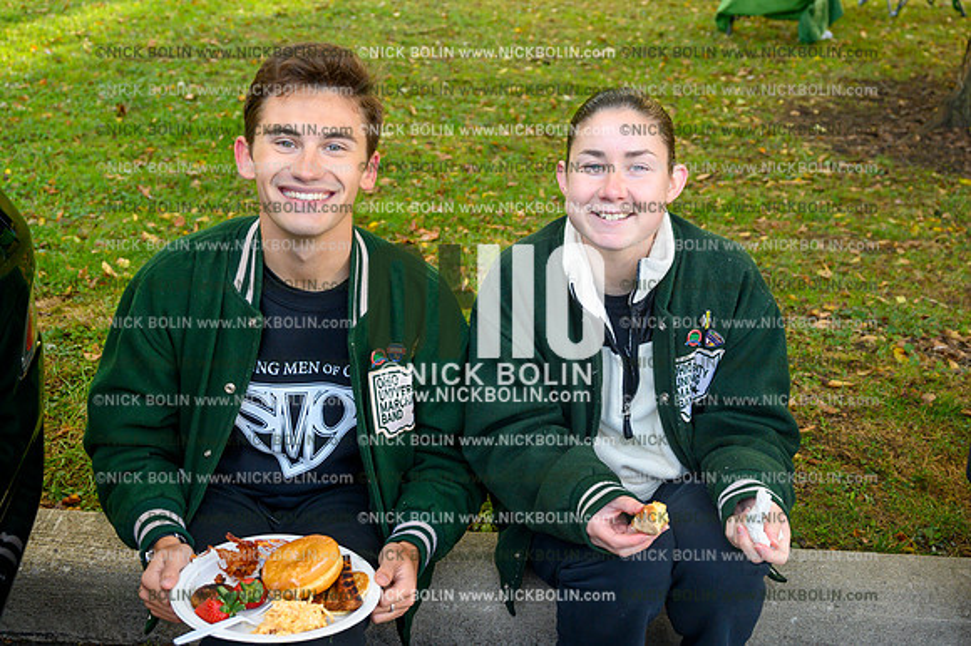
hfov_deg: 46.4
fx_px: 1132
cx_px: 486
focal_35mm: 42
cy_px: 323
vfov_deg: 31.9
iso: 2500
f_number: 5
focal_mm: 42
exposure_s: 1/400
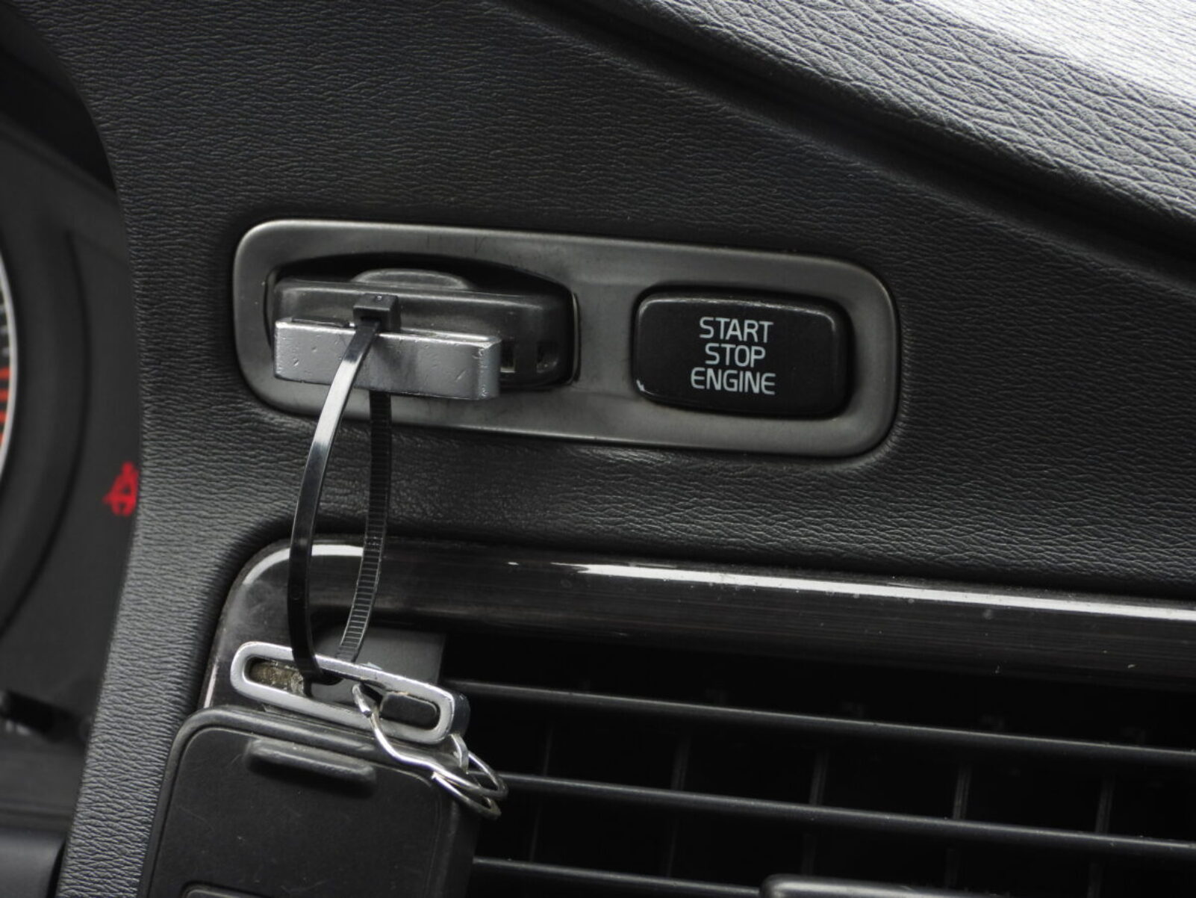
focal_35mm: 105
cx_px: 598
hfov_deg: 18.7
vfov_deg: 14.1
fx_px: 3628
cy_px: 449
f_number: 4
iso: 160
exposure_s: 1/60
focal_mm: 18.9
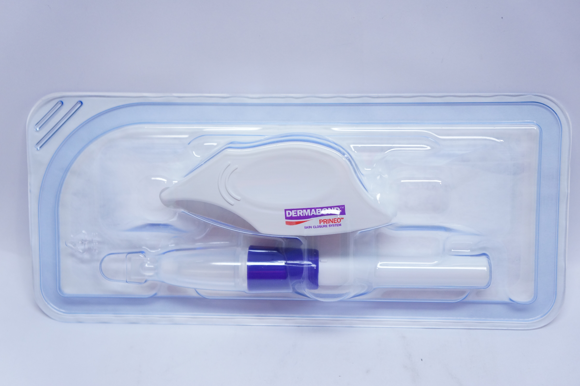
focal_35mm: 55
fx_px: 885
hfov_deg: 36.3
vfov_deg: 24.6
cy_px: 195
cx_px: 291
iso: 800
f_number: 4.5
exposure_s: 1/160
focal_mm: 36
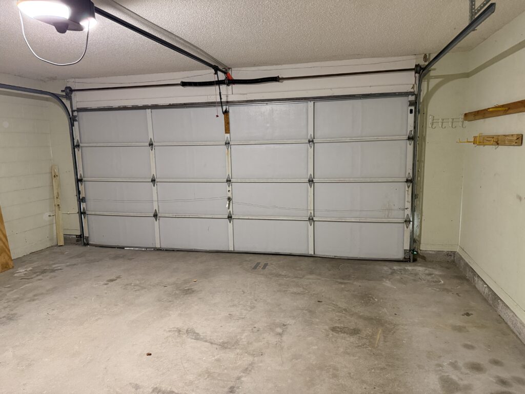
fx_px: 364
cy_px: 197
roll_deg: +1.2
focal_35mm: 24
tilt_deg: -8.0
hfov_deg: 71.6
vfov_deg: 56.8
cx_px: 262
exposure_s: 1/60
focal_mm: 6.76
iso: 500
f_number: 1.78
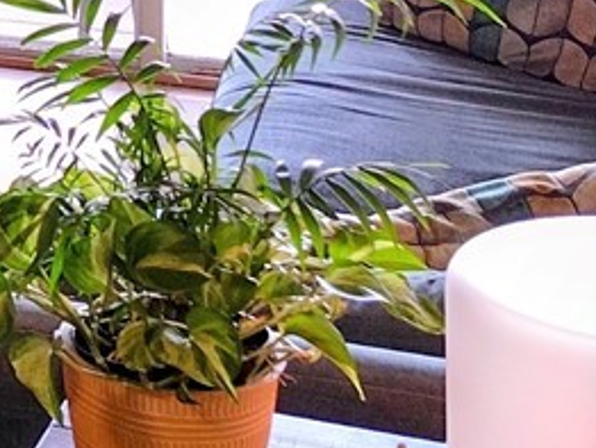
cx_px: -560
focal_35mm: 146
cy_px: -358
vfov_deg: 9.7
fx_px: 2516
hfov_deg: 12.1
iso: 600
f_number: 1.8
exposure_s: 1/60
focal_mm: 5.56
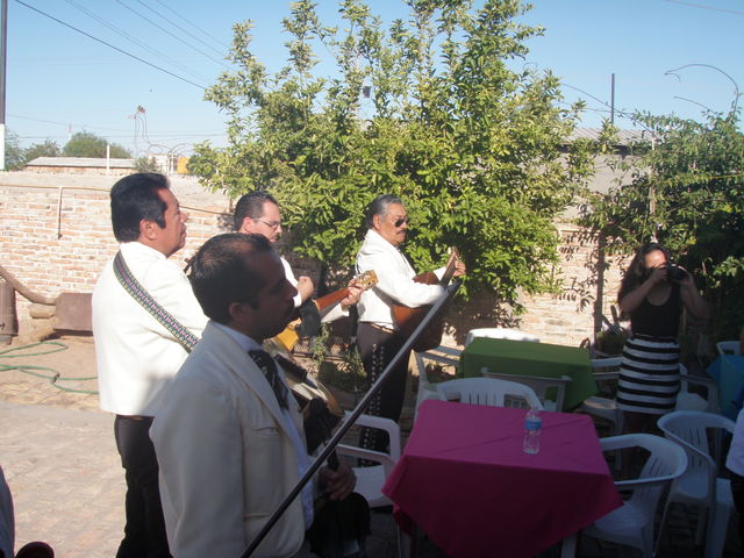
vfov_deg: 37.7
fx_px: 817
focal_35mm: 38
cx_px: 372
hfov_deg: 49.0
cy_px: 279
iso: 80
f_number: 3.5
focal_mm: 6.7
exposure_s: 1/800
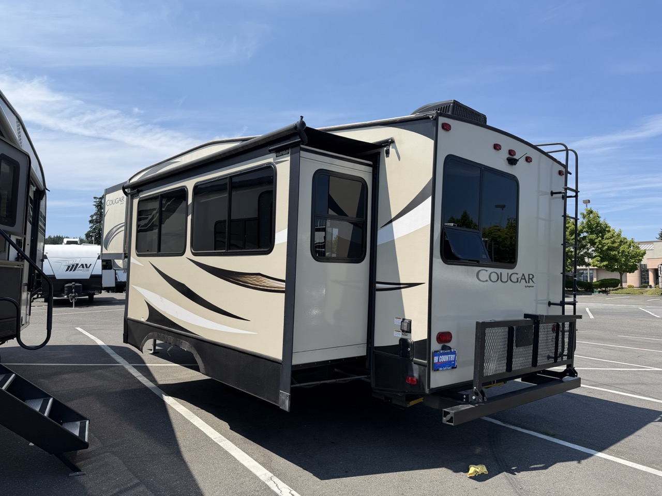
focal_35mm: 24
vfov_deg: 56.8
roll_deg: -0.4
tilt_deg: +4.9
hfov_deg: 71.6
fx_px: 459
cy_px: 248
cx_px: 331
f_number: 1.78
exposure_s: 1/4405
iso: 80
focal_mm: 6.76
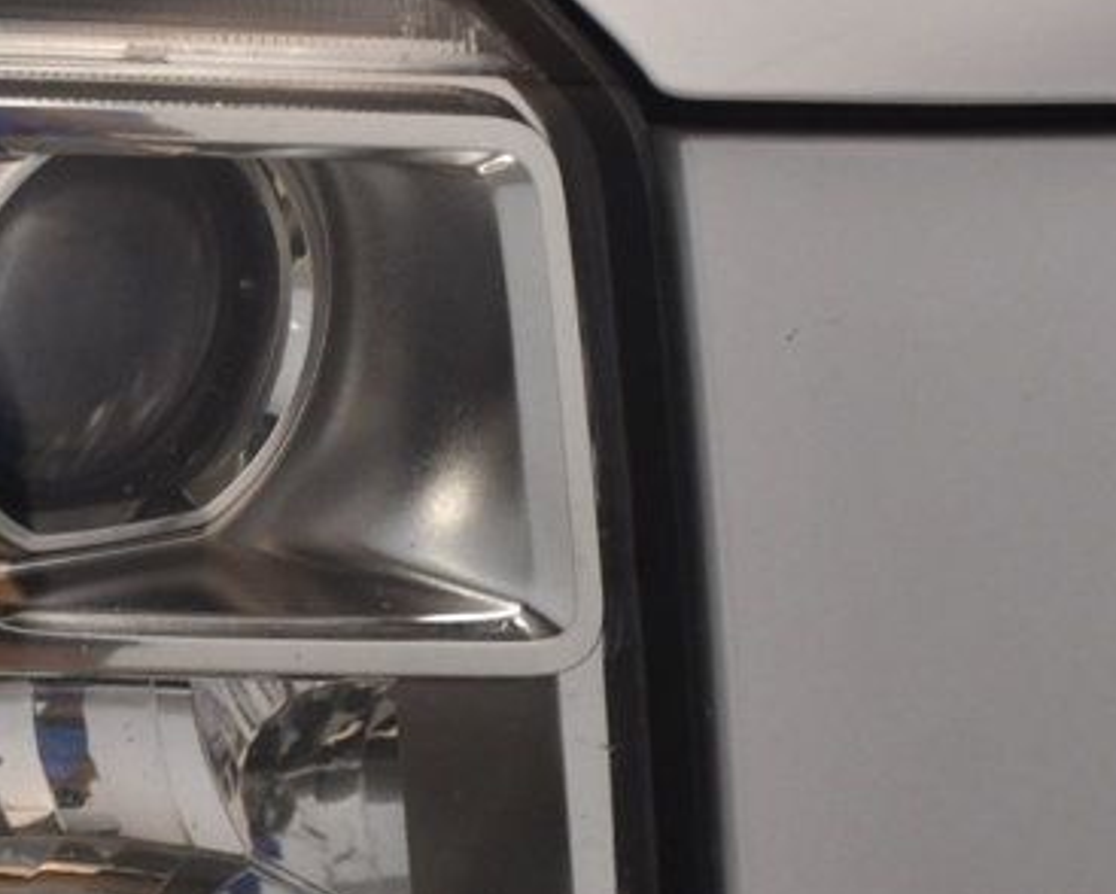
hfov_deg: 12.0
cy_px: 465
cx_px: -198
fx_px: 5188
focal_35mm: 157
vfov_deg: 9.8
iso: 1250
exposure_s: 1/125
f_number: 4.5
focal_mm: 40
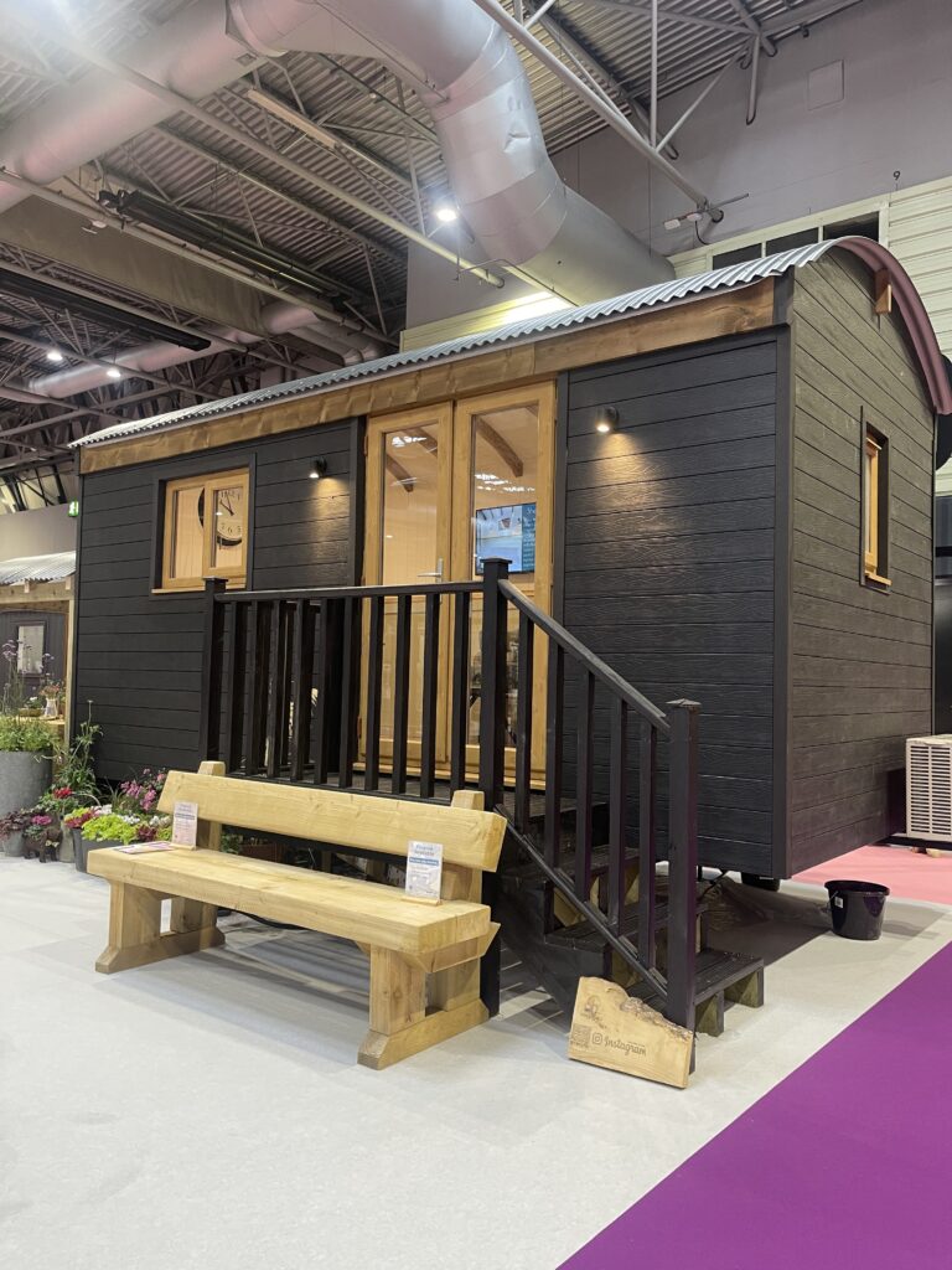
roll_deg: -2.1
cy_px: 635
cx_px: 476
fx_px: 917
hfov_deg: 54.9
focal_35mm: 25
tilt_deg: +1.5
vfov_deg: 69.4
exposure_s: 1/50
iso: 160
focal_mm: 5.1
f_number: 1.6
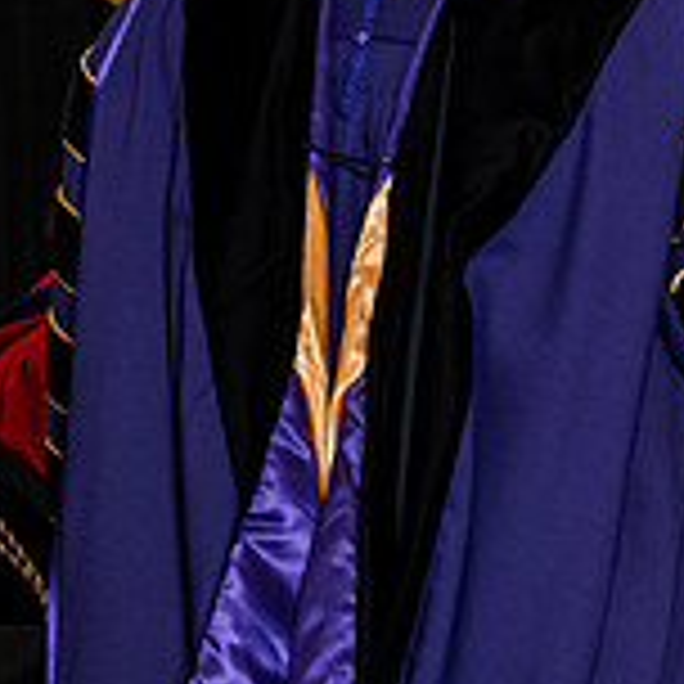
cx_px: 742
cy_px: 223
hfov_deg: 7.7
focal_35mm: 227
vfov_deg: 7.7
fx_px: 5075
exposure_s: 1/200
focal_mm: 70
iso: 1250
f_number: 5
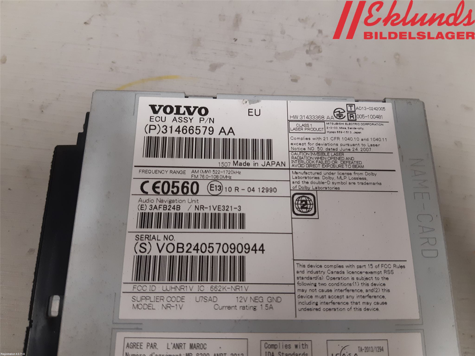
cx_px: 238
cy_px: 178
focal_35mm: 26
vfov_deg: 53.1
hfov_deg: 67.3
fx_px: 357
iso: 160
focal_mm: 3.93
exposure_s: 1/50
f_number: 1.7
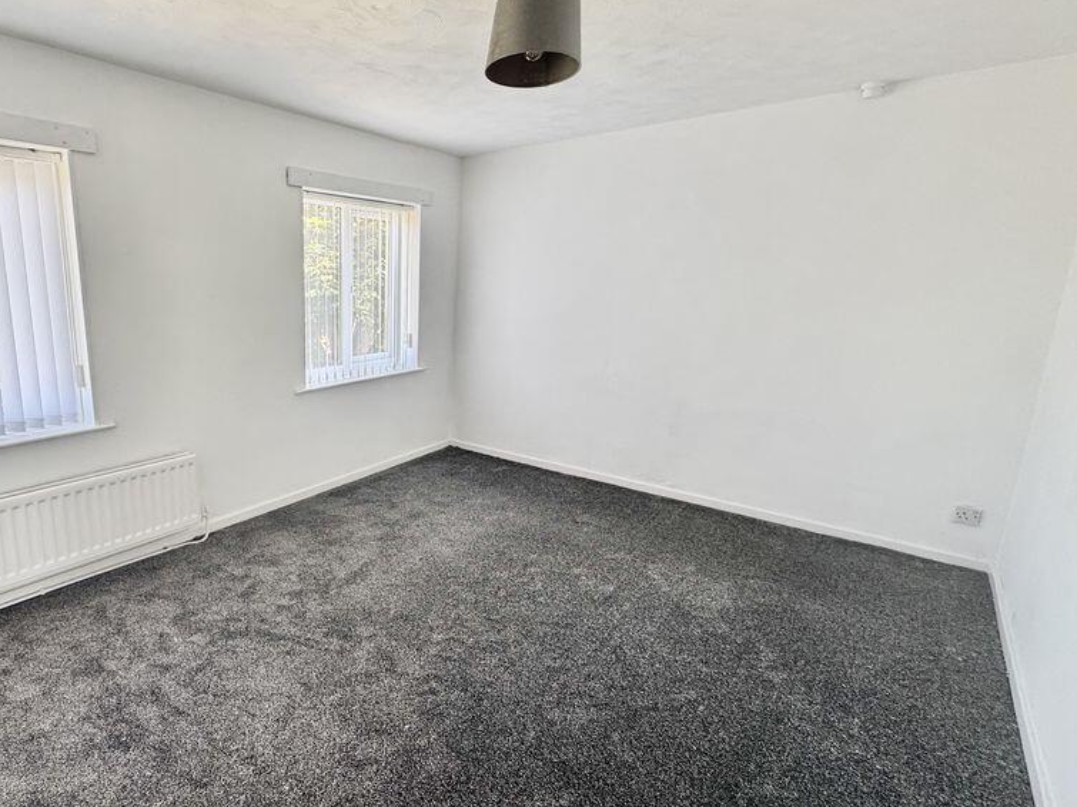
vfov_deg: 68.7
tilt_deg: -12.1
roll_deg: +0.4
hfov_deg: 81.7
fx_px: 591
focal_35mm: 19
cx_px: 355
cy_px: 404
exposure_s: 1/99
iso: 160
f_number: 2.2
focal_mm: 2.22
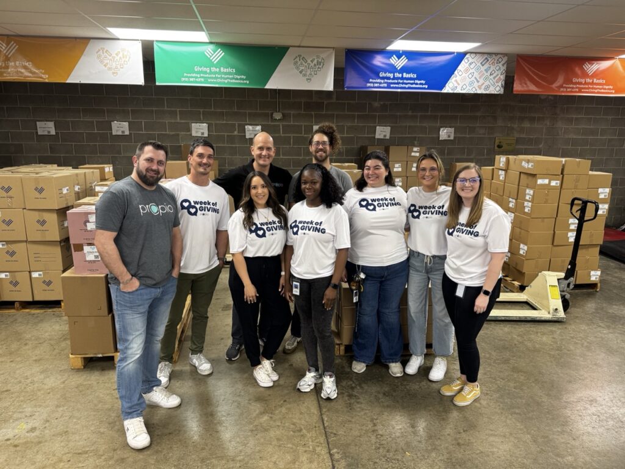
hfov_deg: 71.6
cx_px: 312
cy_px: 234
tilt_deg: -13.1
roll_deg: -0.8
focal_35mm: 24
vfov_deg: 56.8
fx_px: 433
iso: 200
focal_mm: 6.76
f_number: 1.78
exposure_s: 1/60
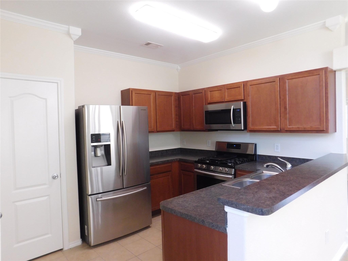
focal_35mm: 23
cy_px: 130
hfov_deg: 73.9
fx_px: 231
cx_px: 174
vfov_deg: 58.9
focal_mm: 4
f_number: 3
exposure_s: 1/30
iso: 220
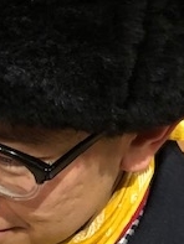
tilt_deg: -31.0
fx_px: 644
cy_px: 125
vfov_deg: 21.5
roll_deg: -0.8
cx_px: 85
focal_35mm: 91
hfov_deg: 16.3
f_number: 1.8
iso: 100
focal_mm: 3.99
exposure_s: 1/4
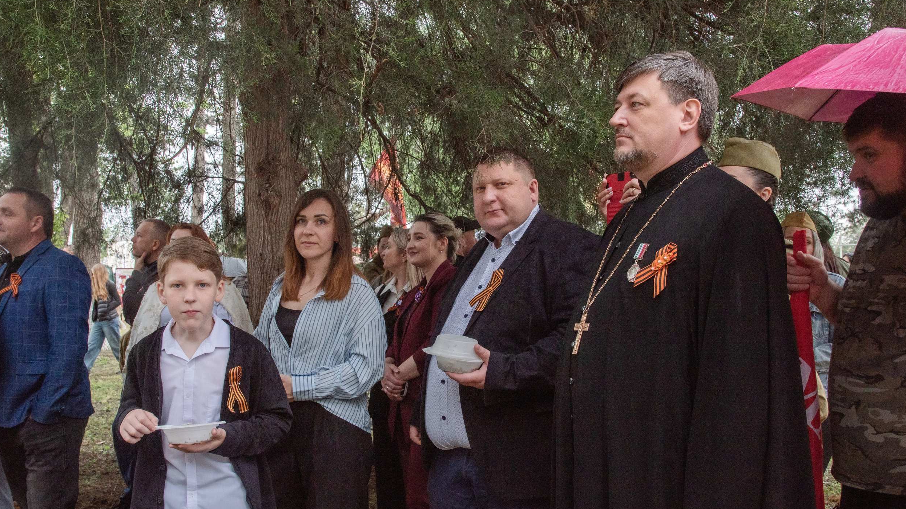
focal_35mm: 33
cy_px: 288
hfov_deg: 59.4
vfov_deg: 35.6
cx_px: 411
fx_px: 793
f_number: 9
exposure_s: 1/160
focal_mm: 28
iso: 500
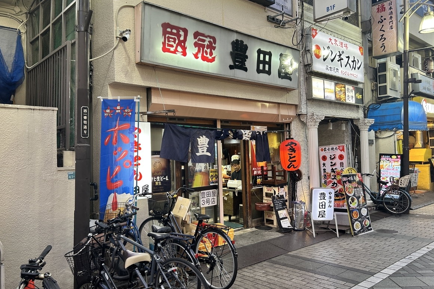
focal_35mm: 28
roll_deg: +1.9
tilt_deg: +1.4
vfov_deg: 46.4
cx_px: 212
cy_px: 138
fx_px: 338
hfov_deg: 65.5
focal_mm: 5.7
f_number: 1.5
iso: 80
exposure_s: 1/50
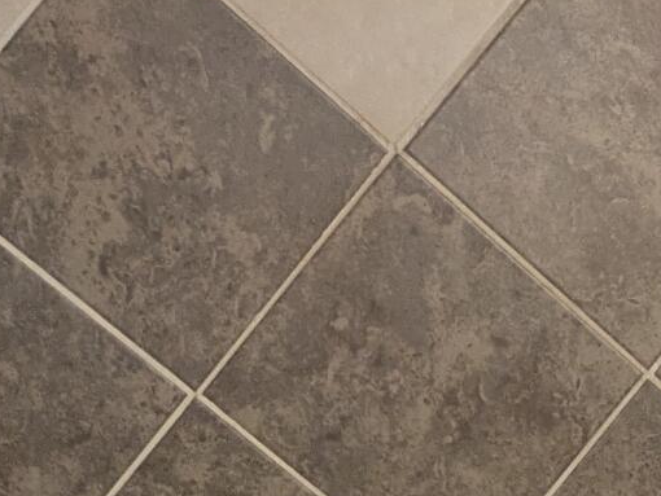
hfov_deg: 12.1
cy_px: 1260
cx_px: 1288
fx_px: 2808
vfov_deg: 9.0
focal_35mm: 147
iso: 256
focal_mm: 5.43
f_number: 1.89
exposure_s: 1/40
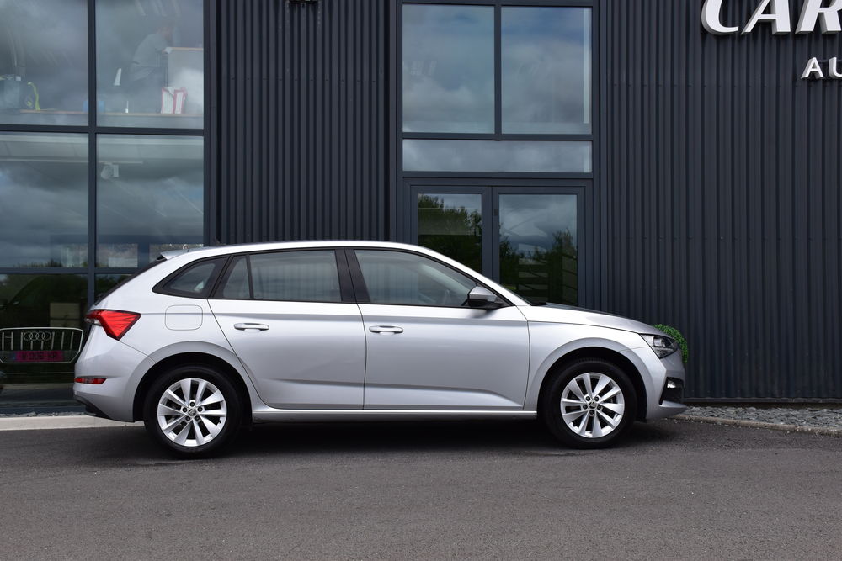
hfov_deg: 47.9
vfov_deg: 33.0
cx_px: 421
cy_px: 280
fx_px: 947
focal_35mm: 40
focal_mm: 27
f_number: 10
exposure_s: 1/250
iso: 400
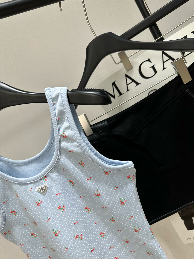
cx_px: 97
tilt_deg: -7.8
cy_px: 130
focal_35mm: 24
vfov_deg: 71.6
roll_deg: +31.5
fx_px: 179
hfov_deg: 56.8
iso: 64
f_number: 1.78
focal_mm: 6.86
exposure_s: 1/177
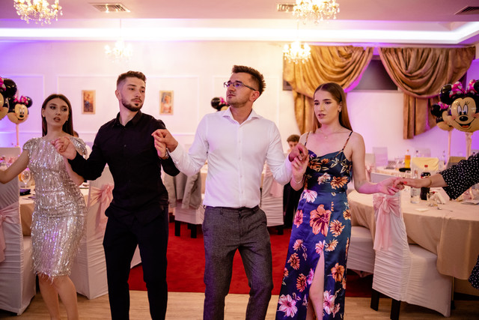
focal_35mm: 35
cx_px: 240
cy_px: 160
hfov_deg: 54.4
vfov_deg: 37.9
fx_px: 466
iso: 1000
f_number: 1.4
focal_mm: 23
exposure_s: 1/200
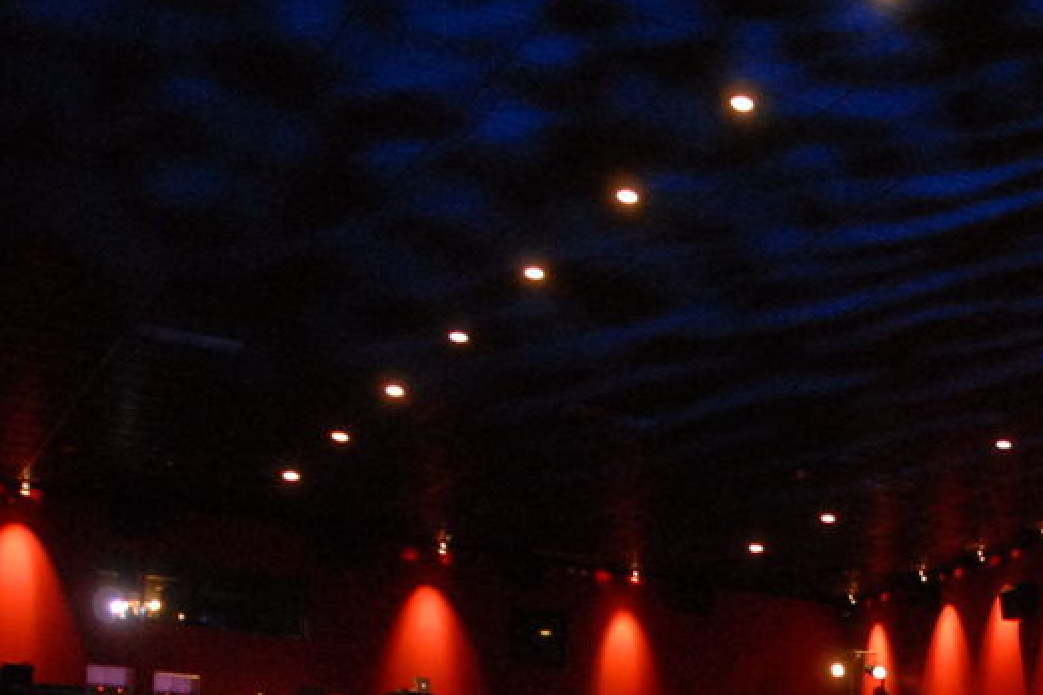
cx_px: 1133
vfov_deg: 17.8
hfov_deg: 26.5
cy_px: 953
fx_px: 2039
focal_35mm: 70
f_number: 2.8
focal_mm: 17
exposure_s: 1/13
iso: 800
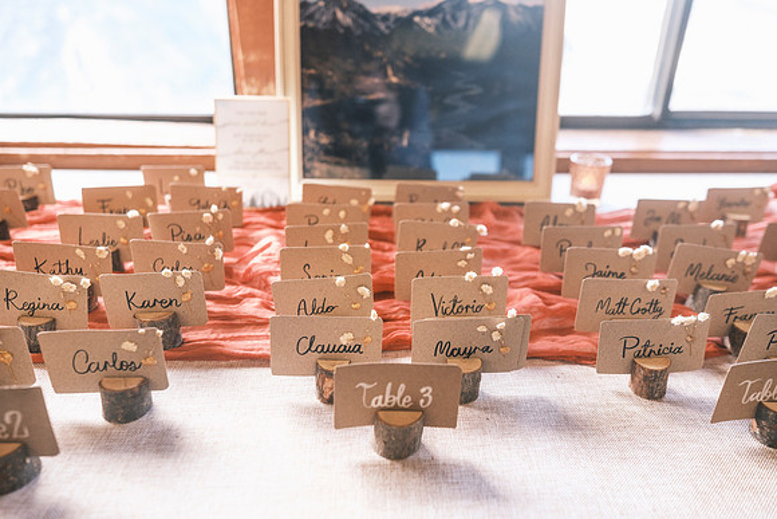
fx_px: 583
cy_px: 260
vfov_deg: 48.0
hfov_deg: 67.4
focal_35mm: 27
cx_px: 388
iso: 640
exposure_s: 1/420
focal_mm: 18
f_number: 2
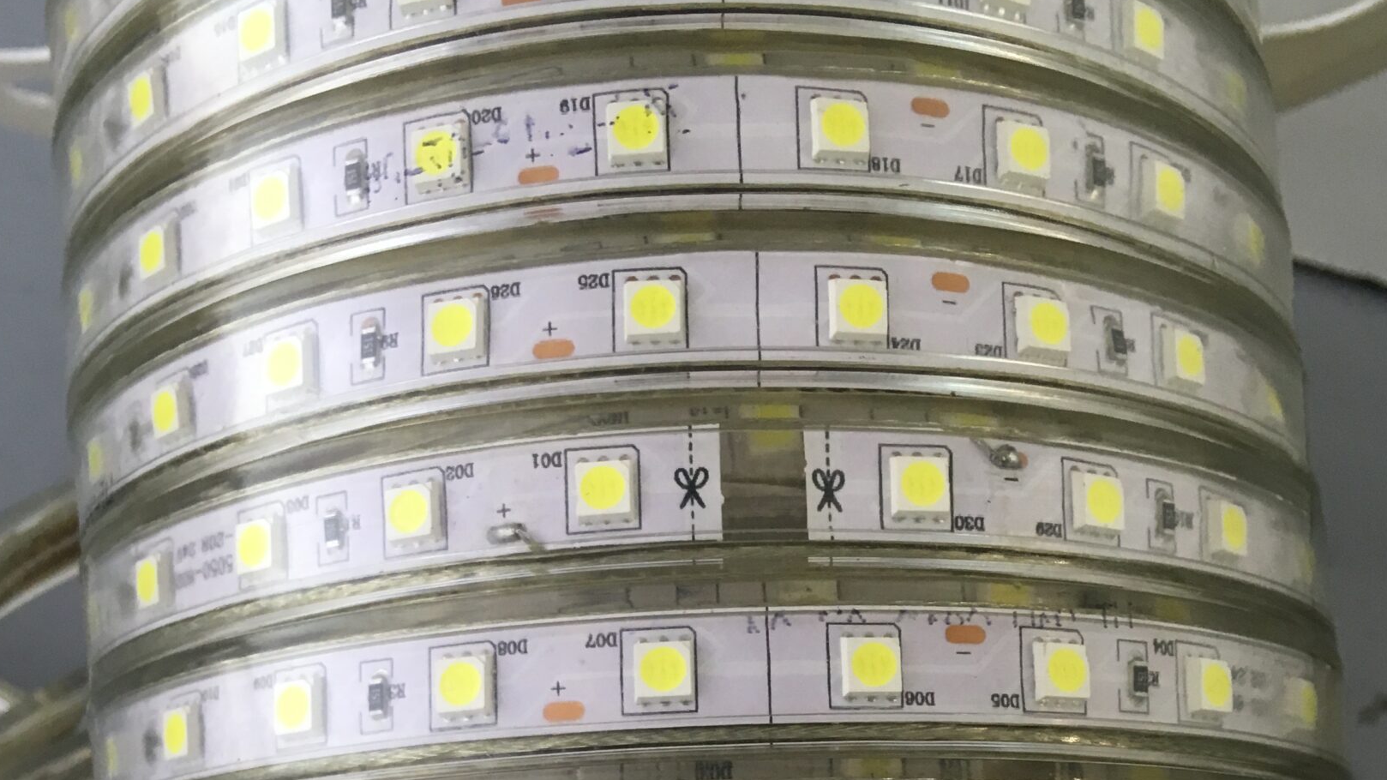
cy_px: 852
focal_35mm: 50
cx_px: 621
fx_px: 1839
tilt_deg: -60.1
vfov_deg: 22.6
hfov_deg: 41.3
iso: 50
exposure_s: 1/33
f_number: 2.2
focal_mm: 4.15
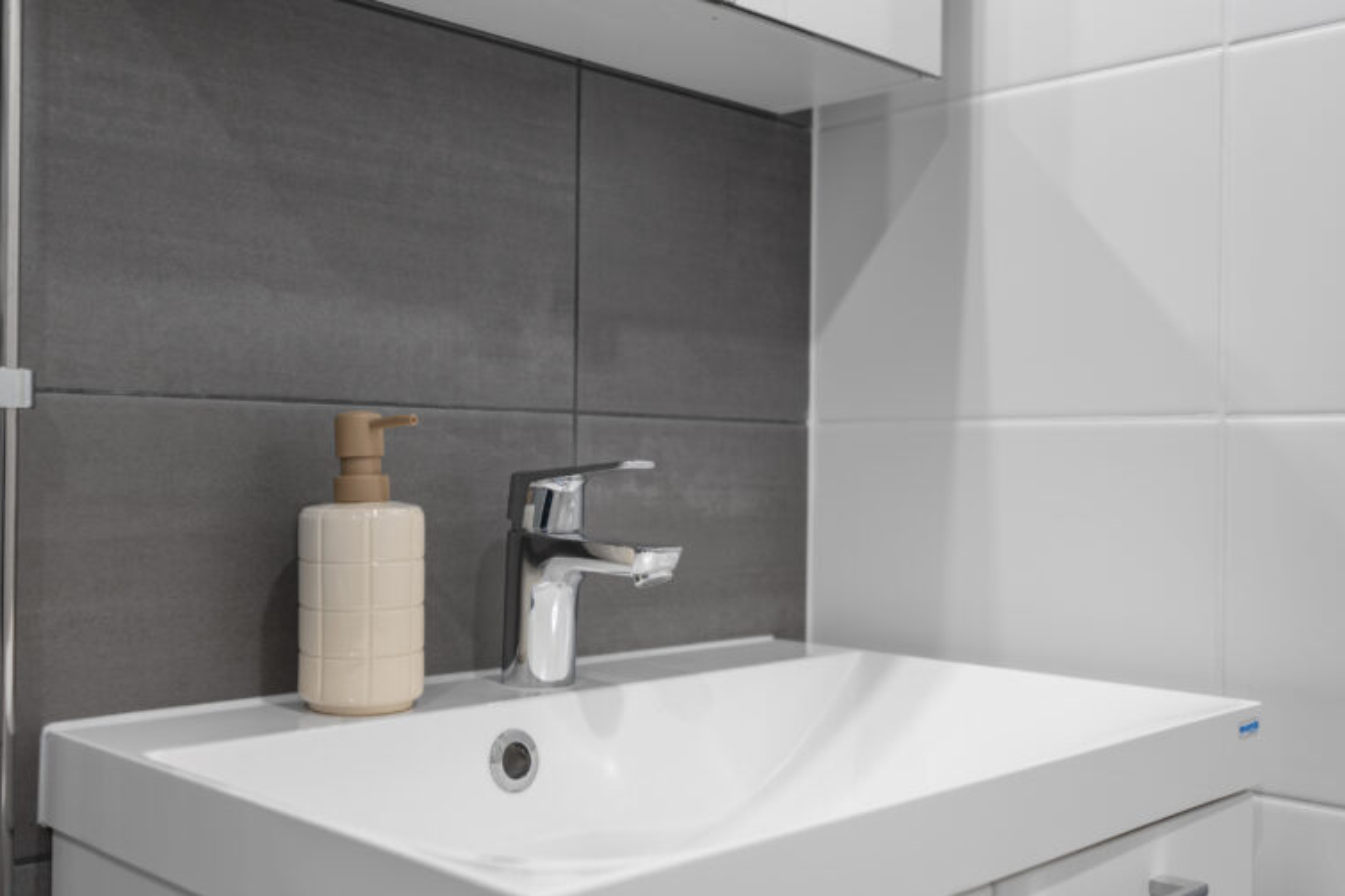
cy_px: 466
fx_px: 1419
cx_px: 652
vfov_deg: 35.0
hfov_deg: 50.7
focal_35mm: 38
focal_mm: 28
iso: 50
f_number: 2.8
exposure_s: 1/5
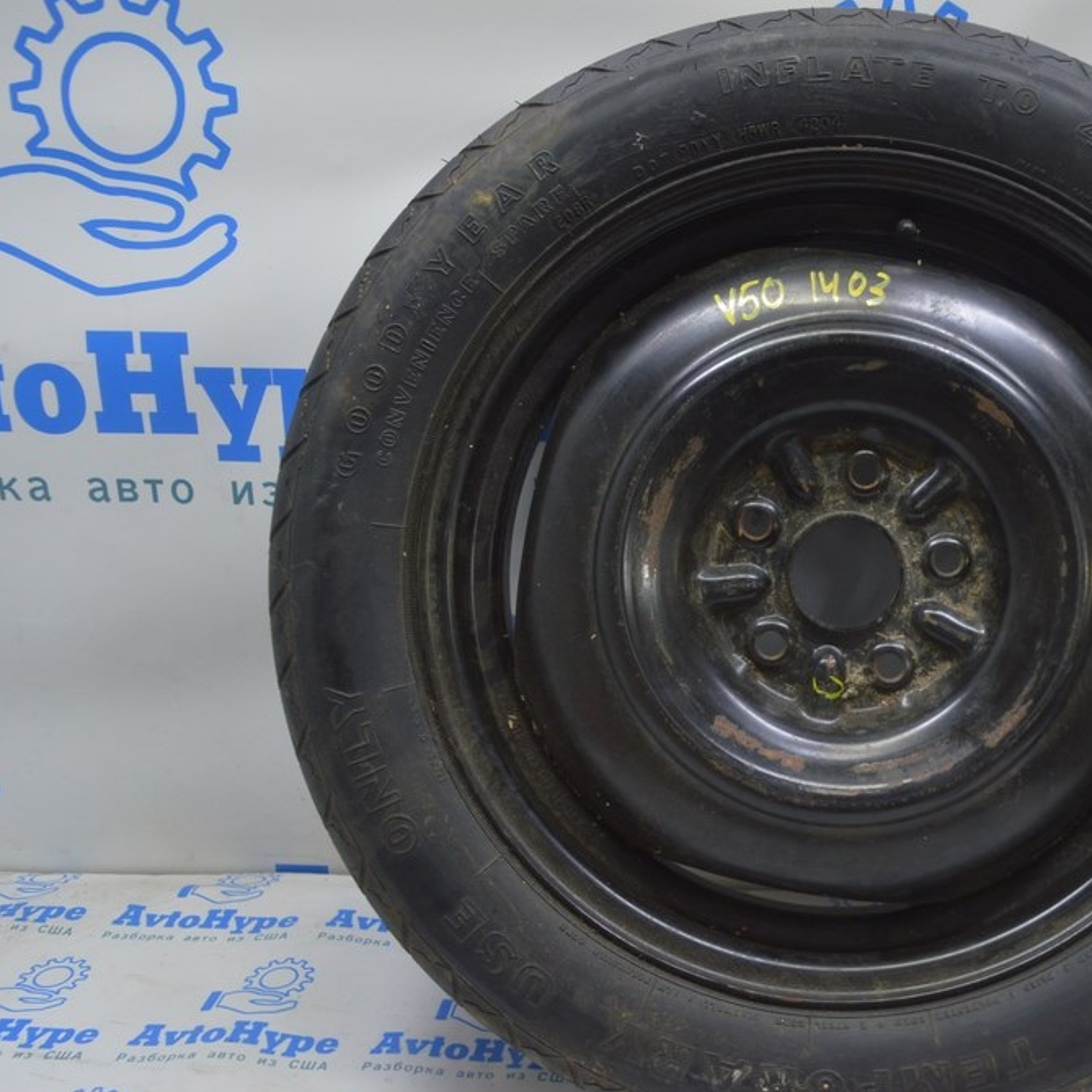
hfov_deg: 42.0
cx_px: 769
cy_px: 543
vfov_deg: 42.8
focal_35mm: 39
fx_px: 1392
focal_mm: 20
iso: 400
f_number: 5.6
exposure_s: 1/20
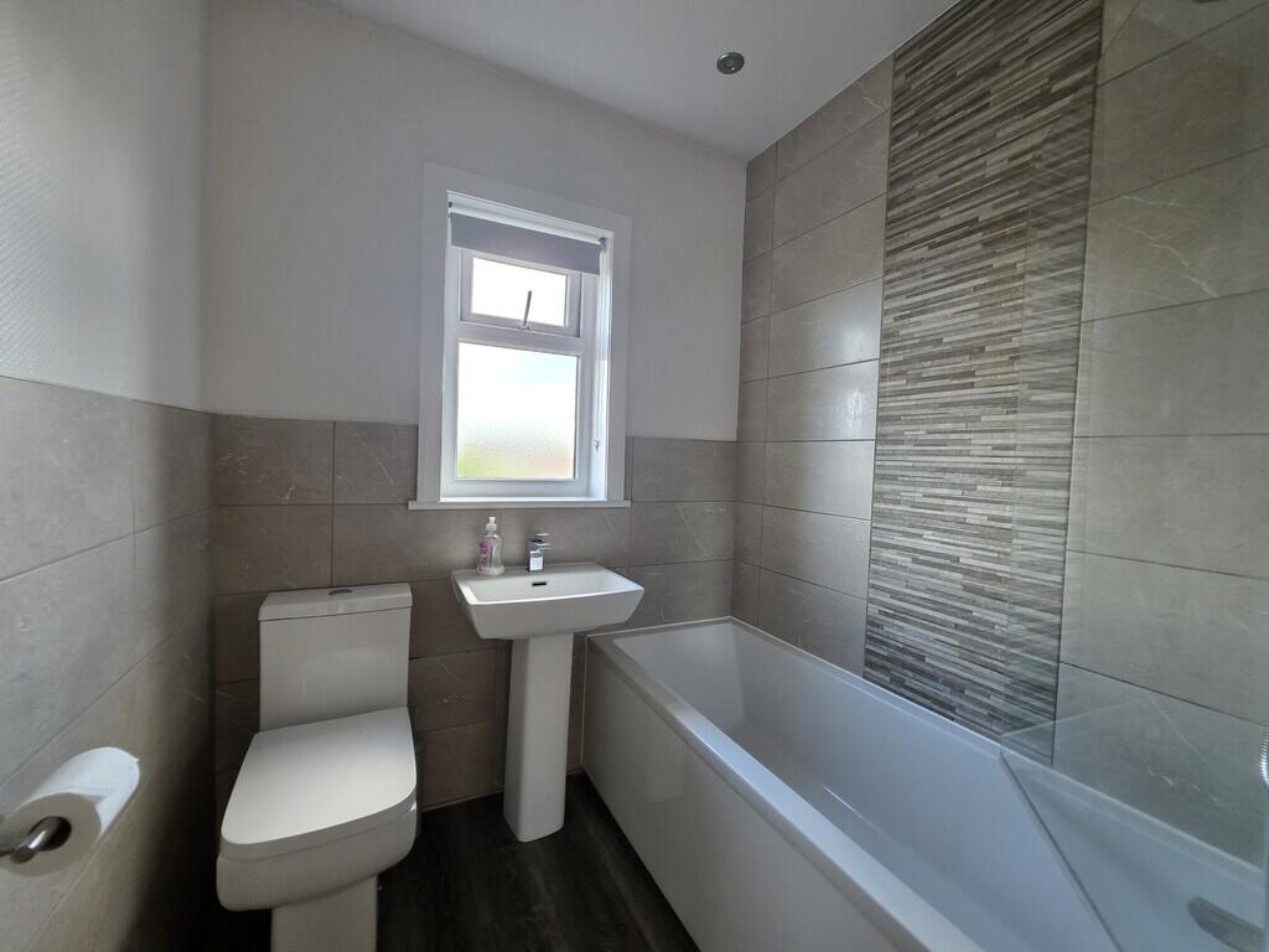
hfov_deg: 106.2
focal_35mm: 13
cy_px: 476
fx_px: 477
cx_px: 634
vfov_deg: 89.9
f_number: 1.9
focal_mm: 2.2
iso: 250
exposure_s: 1/100
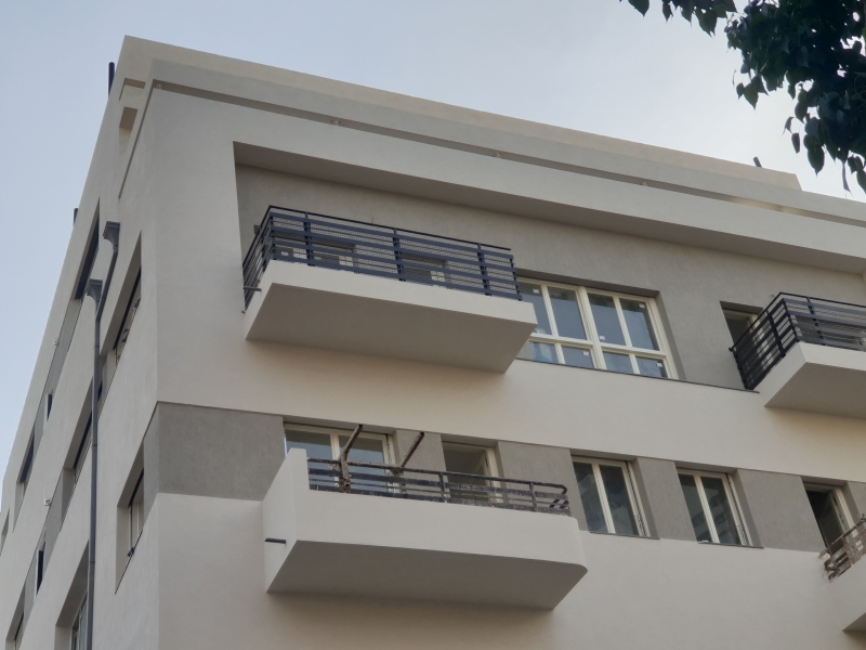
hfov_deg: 36.8
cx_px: 433
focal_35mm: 52
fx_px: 1301
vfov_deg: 28.0
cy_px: 325
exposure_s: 1/481
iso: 100
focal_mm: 6
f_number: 2.4
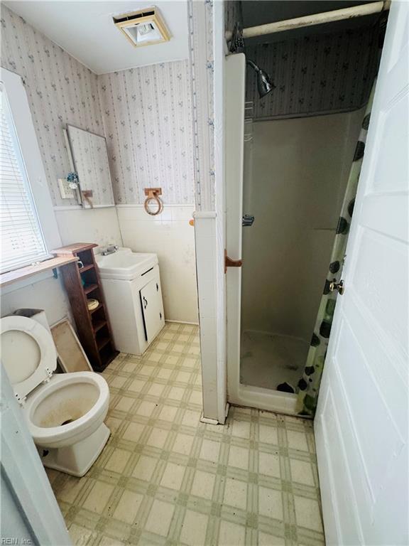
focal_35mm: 14
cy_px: 273
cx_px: 204
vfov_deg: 102.1
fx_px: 221
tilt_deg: -17.6
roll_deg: +3.4
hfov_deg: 85.7
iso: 250
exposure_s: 1/99
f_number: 2.2
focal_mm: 2.22
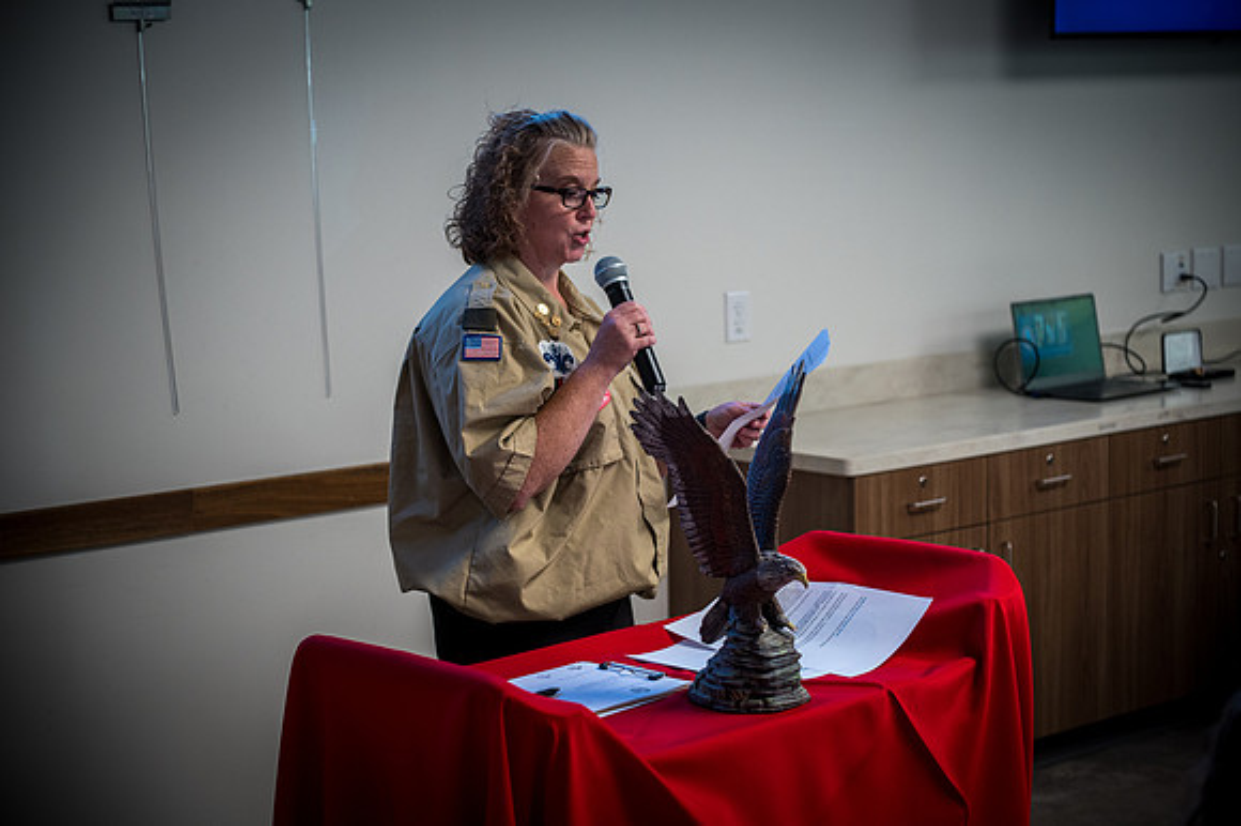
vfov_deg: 19.4
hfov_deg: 28.9
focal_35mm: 70
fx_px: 2412
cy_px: 413
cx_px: 620
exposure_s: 1/125
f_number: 4
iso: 1400
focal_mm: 70
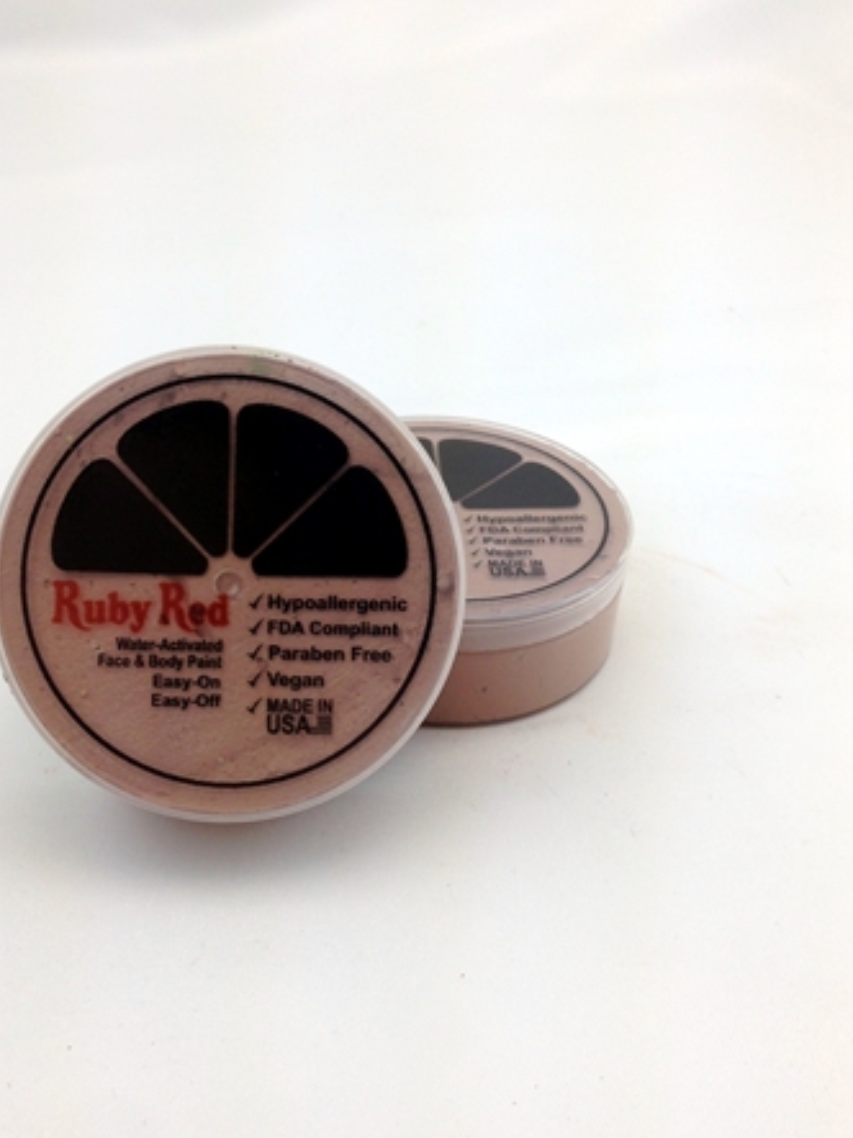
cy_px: 593
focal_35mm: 41
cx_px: 414
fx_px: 1348
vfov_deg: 45.8
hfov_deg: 35.1
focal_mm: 4.12
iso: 50
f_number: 2.4
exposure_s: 1/155
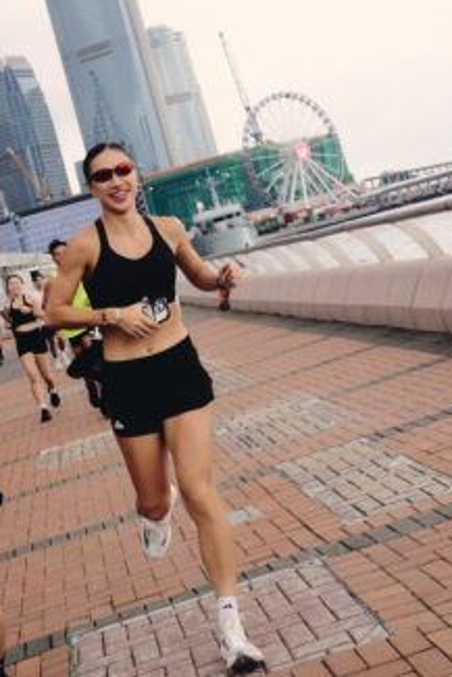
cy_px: 196
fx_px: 1110
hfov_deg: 22.7
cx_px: 95
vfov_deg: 33.4
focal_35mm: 59
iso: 1250
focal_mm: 30
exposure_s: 1/1000
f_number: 5.6
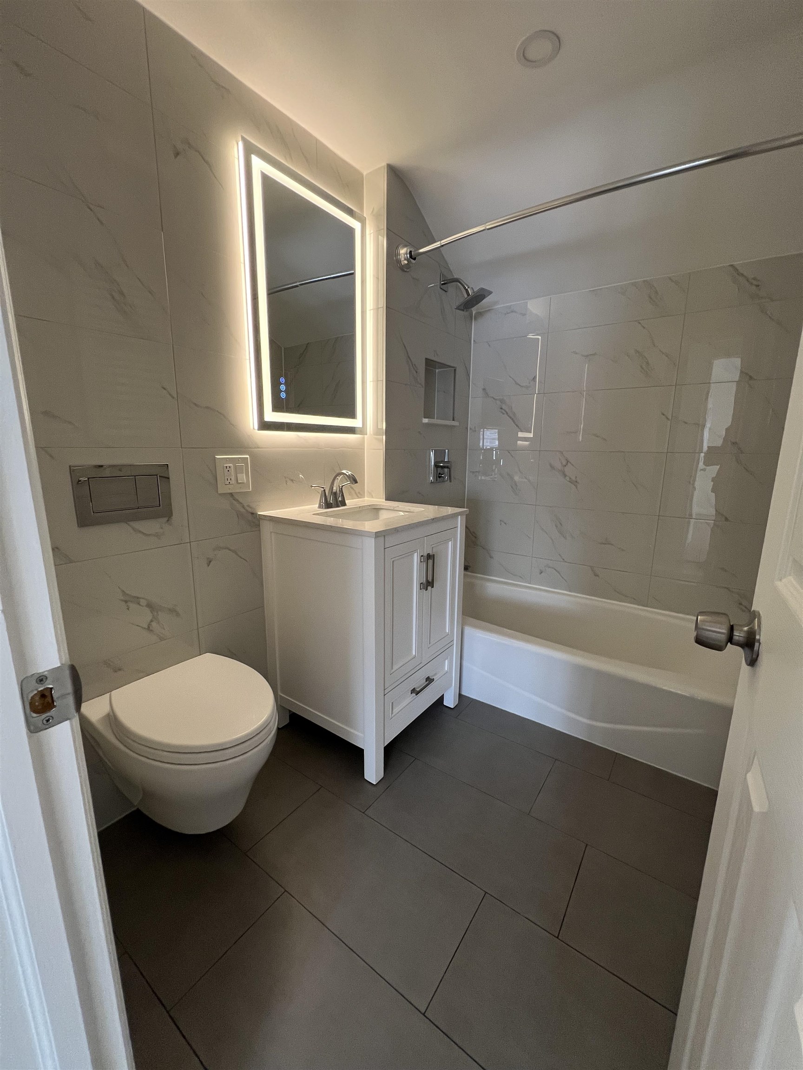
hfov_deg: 89.9
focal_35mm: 13
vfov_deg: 106.2
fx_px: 402
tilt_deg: -11.6
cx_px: 402
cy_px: 535
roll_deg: +0.0
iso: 250
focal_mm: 1.57
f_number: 1.8
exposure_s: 1/99
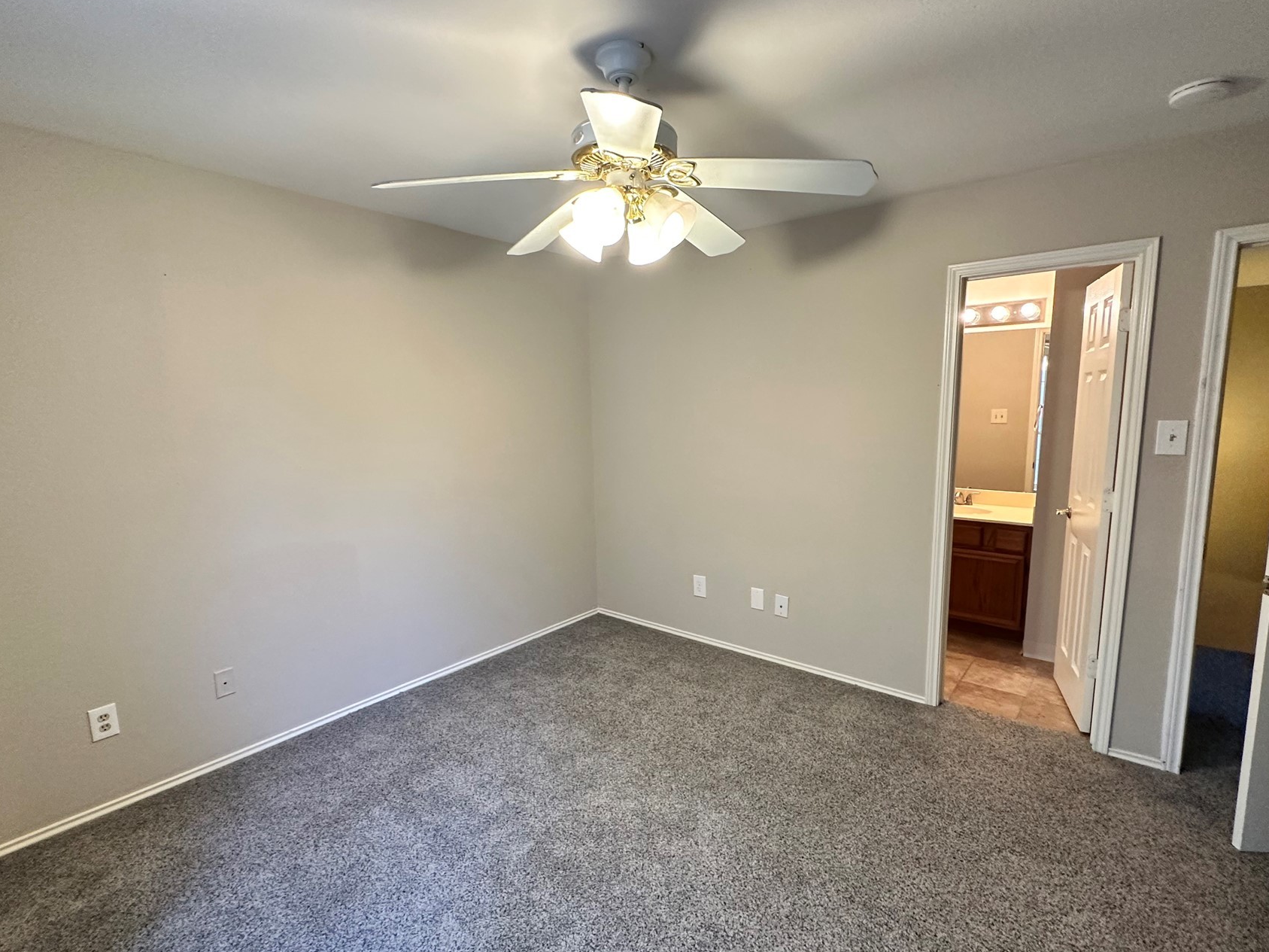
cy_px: 488
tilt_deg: -6.3
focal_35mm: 17
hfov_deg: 91.0
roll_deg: +0.3
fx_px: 623
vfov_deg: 74.7
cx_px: 636
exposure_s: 1/60
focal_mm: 2.22
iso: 320
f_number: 2.2
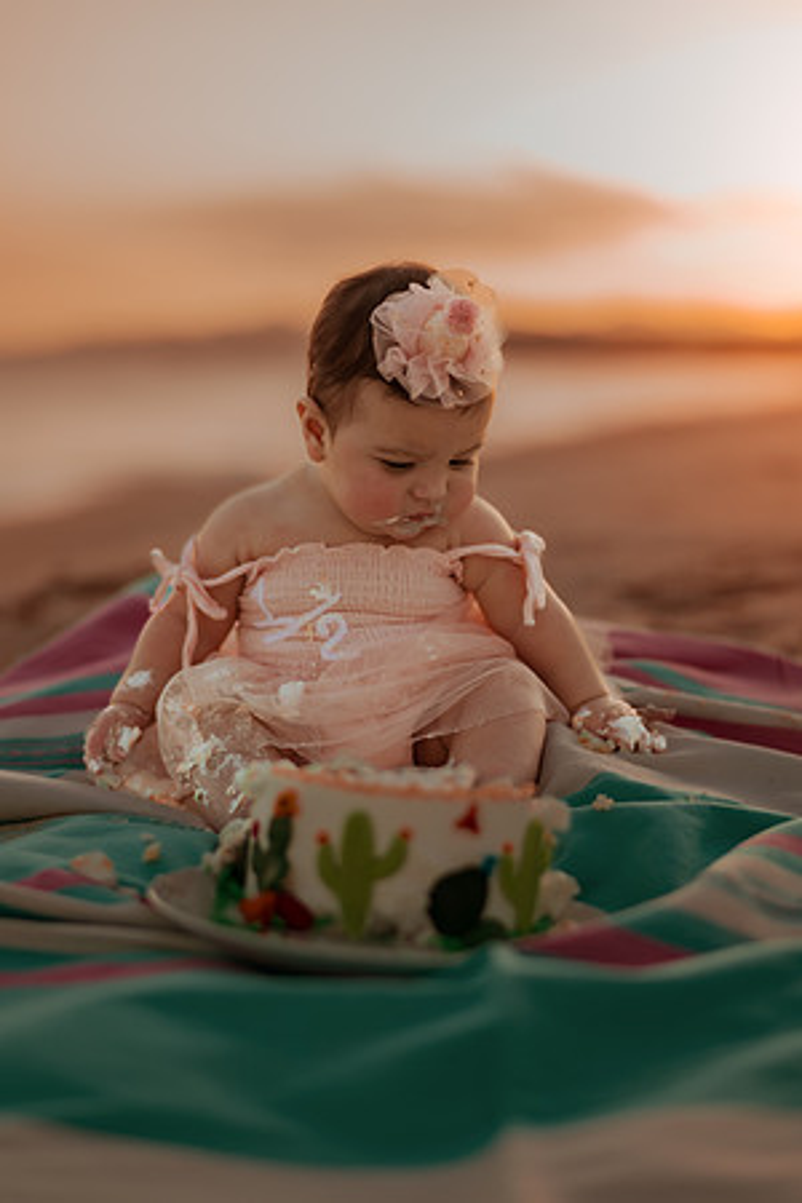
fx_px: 1938
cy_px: 602
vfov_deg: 34.5
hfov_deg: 23.4
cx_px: 401
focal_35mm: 58
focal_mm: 58
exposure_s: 1/1000
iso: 100
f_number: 1.8
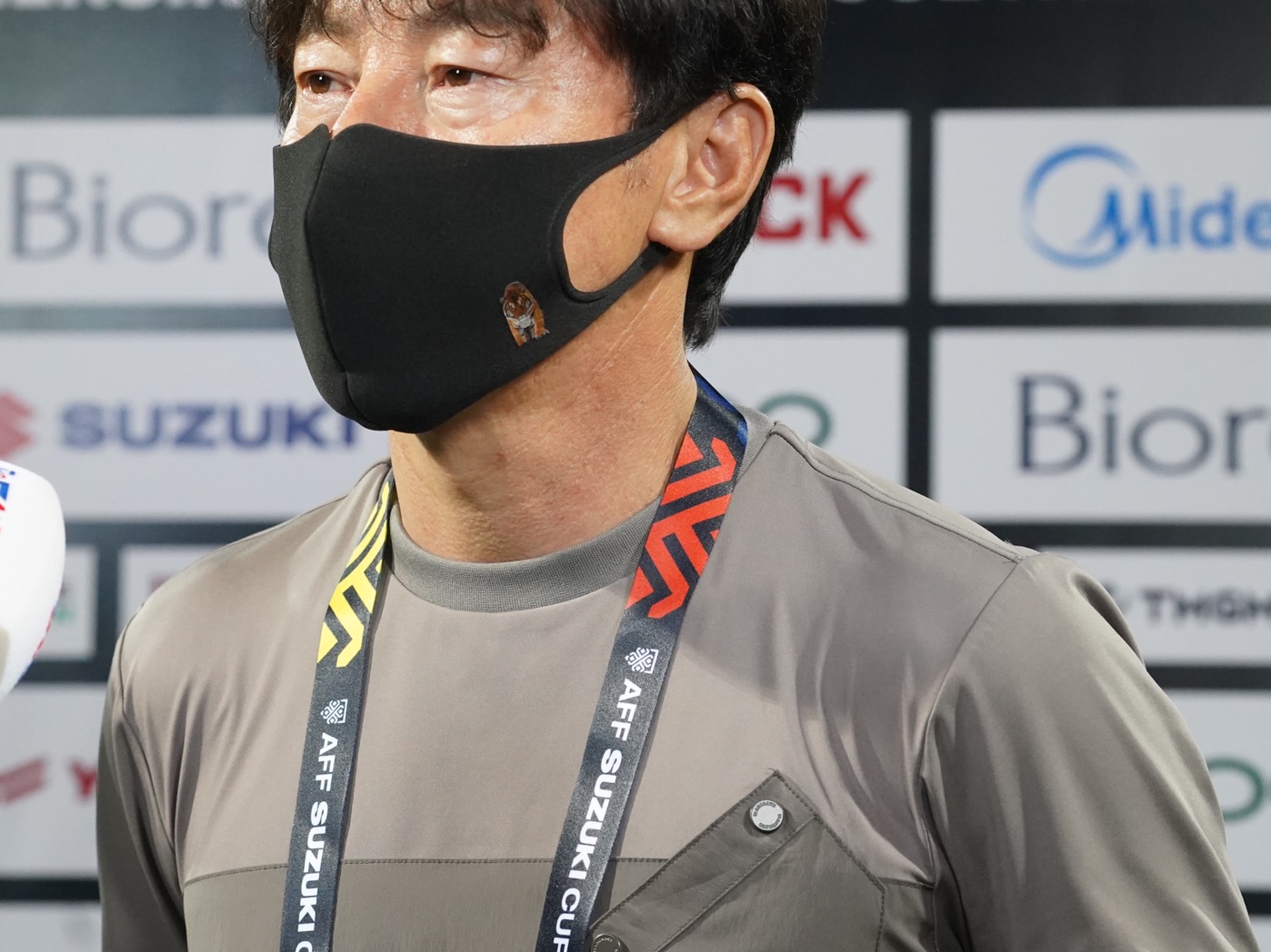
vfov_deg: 7.9
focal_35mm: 187
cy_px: 336
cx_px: 455
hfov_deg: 10.6
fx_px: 6865
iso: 6400
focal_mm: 118
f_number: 5.6
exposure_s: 1/800
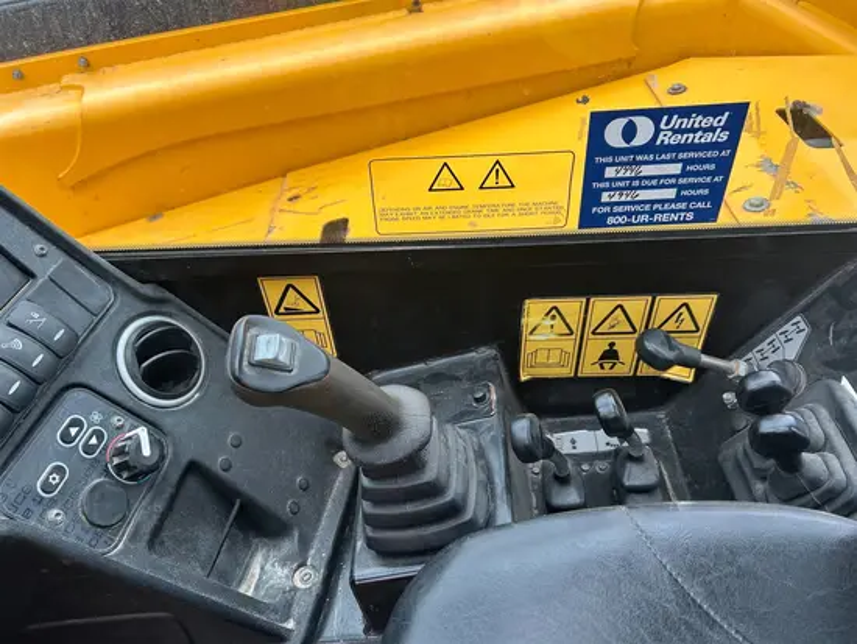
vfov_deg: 53.1
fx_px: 644
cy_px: 322
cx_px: 428
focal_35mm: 26
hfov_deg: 67.3
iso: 40
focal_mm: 5.7
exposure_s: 1/258
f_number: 1.5
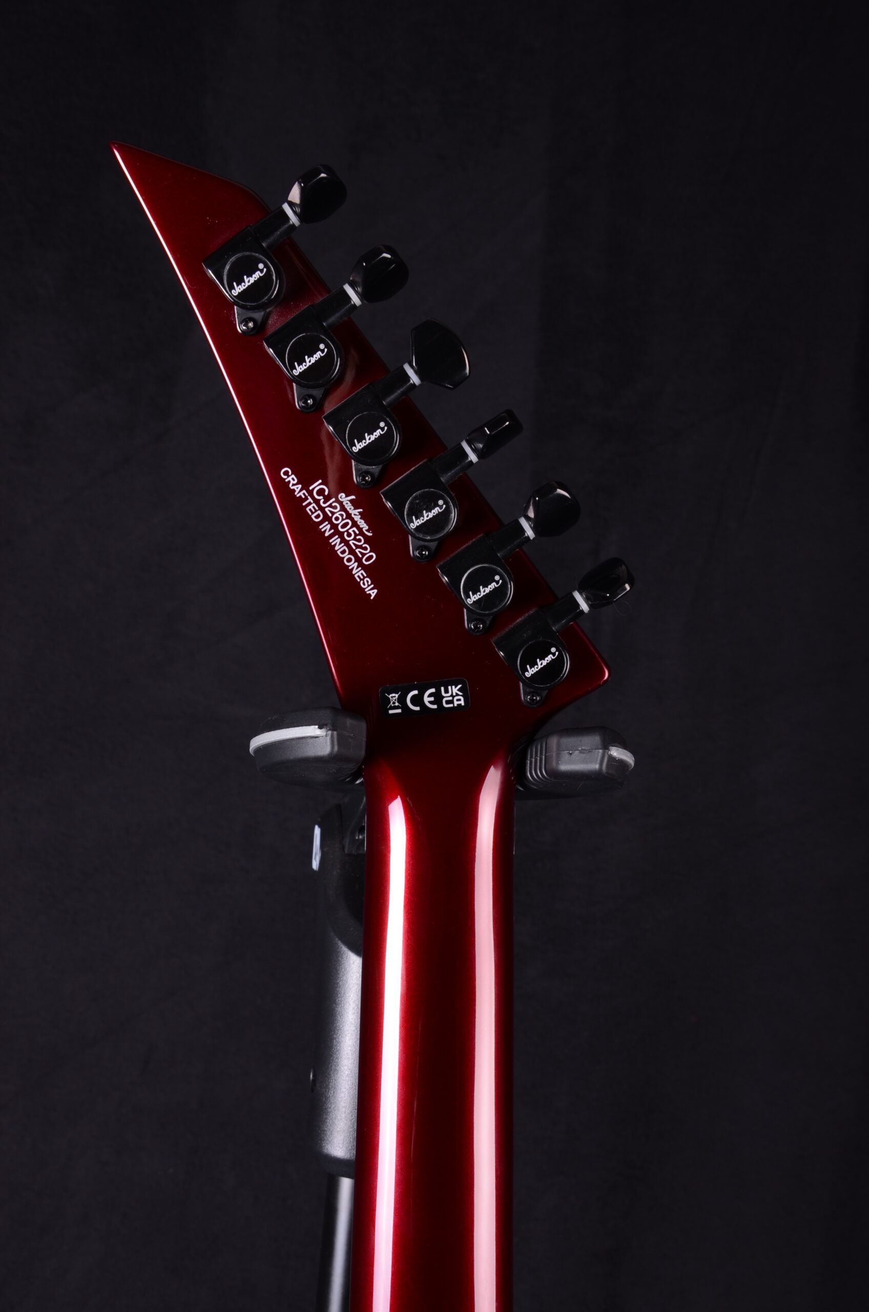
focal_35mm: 39
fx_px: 1418
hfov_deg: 34.1
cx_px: 434
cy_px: 656
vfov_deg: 49.6
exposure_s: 1/200
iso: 200
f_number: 11
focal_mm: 26
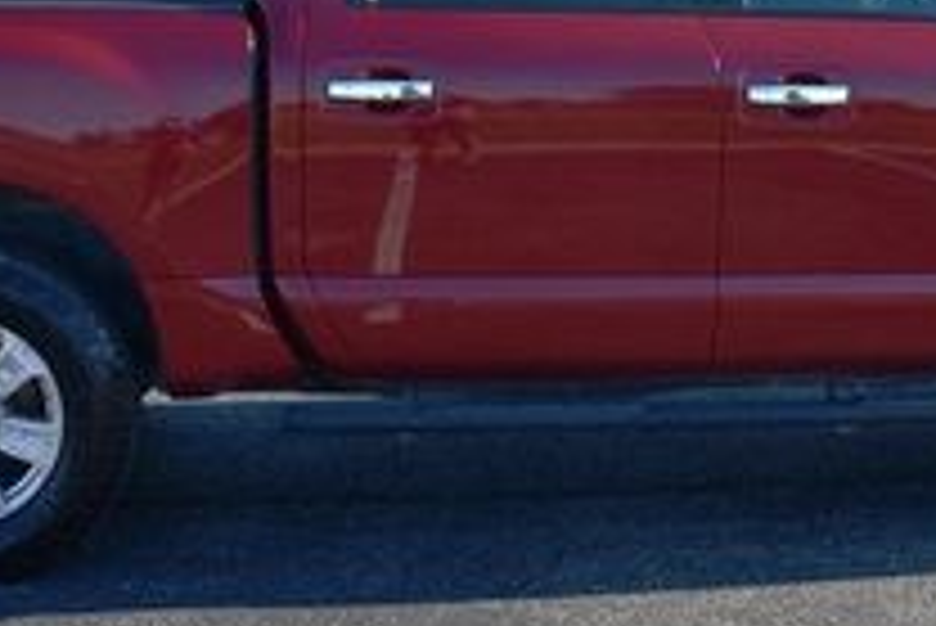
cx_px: 634
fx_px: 2159
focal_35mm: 83
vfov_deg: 15.8
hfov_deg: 24.3
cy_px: -151
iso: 200
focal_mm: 18
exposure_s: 1/250
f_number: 7.1
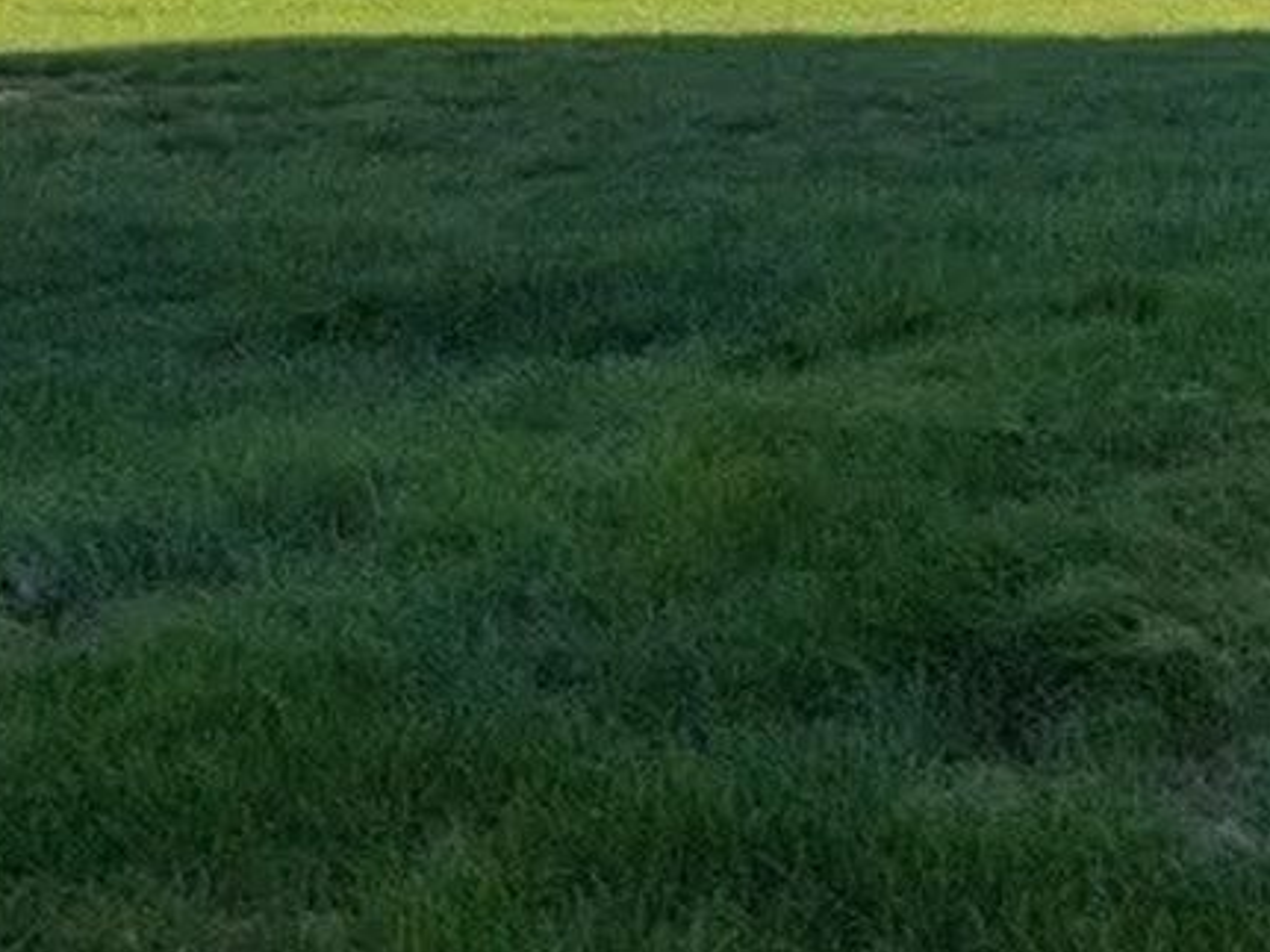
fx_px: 2091
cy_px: 32
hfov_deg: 30.1
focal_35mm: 57
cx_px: 1420
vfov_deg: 24.6
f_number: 1.78
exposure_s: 1/1464
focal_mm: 6.76
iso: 80
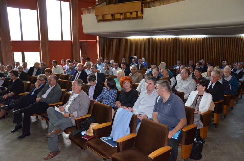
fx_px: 183
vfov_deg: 47.7
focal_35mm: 27
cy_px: 80
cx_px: 122
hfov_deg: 67.5
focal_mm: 18
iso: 2500
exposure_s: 1/60
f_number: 3.5
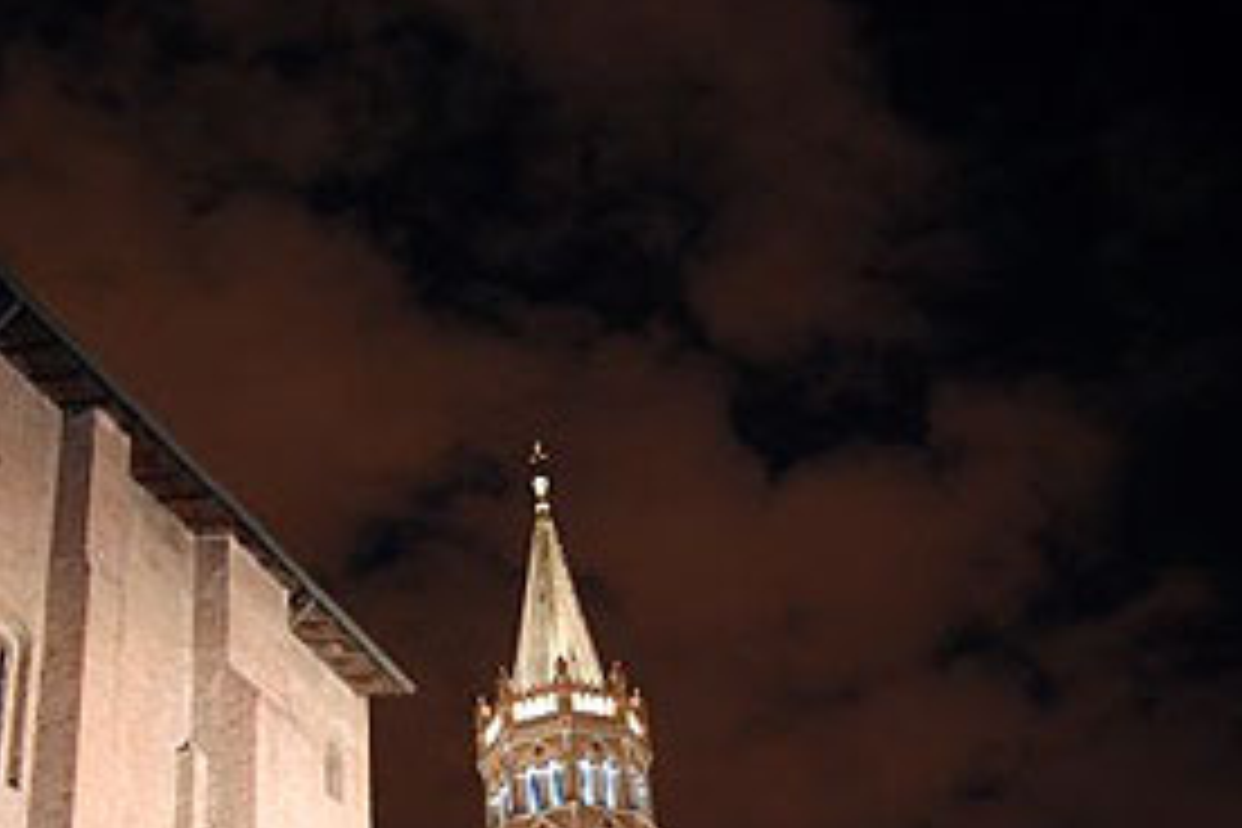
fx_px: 1690
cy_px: 616
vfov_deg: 27.2
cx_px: 432
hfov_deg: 39.9
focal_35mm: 49
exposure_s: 1
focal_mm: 20
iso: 640
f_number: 3.8
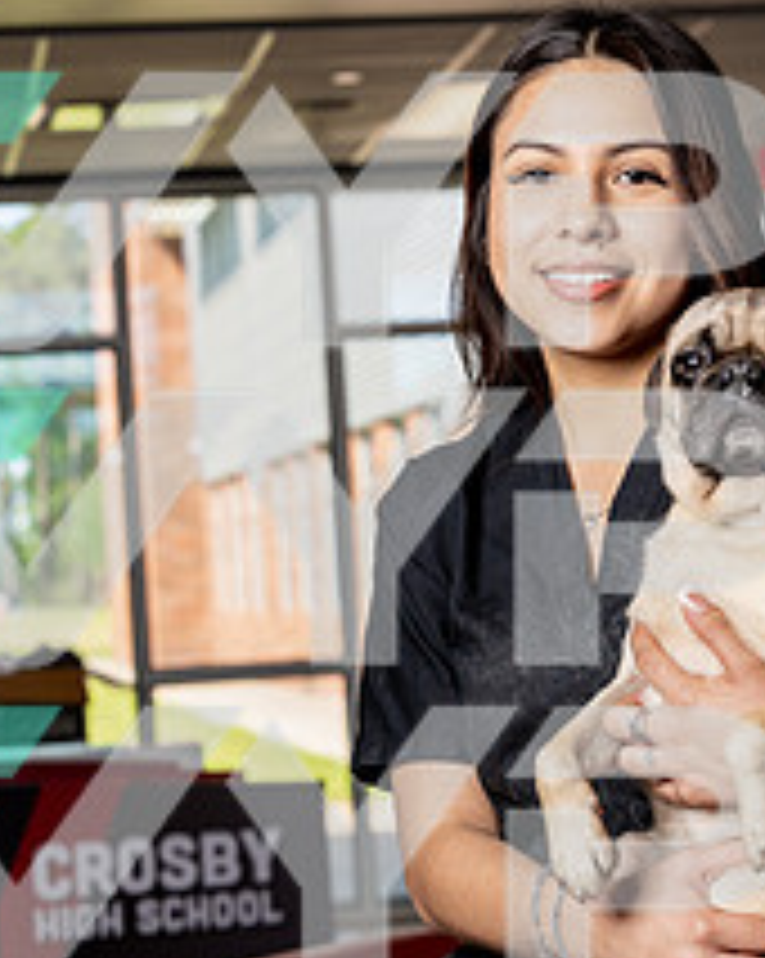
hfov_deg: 12.1
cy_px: 531
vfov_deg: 15.2
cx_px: 464
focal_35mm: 127
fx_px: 3599
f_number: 5
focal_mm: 64
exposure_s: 1/250
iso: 400
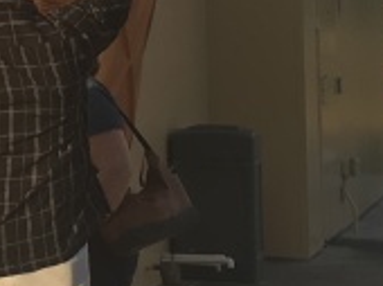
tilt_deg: +3.1
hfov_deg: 10.6
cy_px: -81
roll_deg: +1.4
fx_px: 1934
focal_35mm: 175
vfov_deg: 8.4
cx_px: -304
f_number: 2.2
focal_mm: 4.15
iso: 25
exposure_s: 1/746
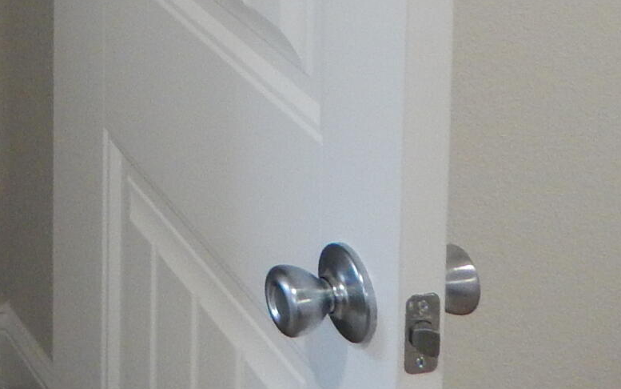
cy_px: -468
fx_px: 1524
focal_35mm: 90
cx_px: -237
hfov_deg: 20.5
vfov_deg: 12.3
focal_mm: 4
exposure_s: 1/30
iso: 250
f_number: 3
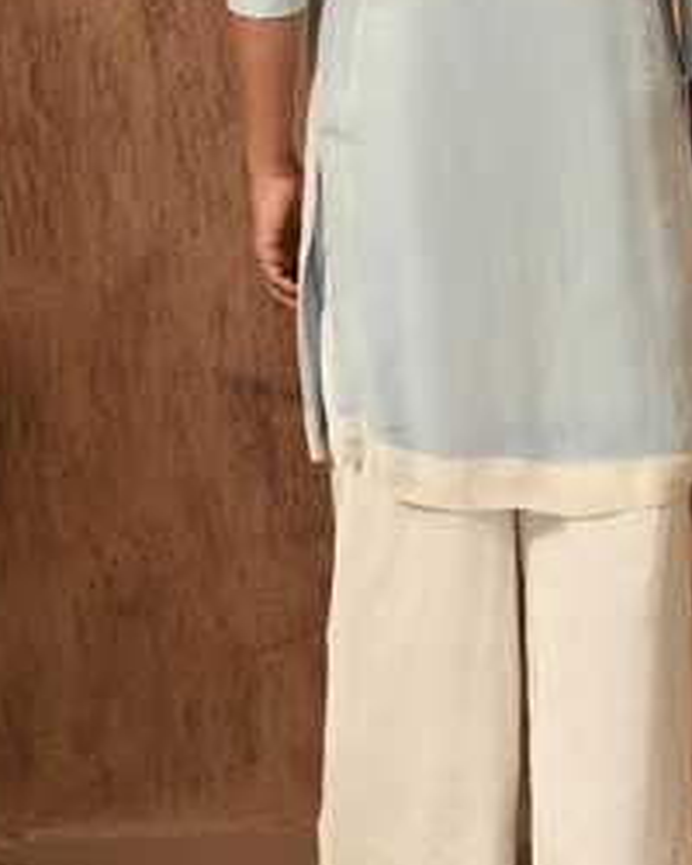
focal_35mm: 134
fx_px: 3430
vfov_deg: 14.3
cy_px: 140
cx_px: 446
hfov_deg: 11.5
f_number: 8
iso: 250
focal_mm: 68
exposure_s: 1/100
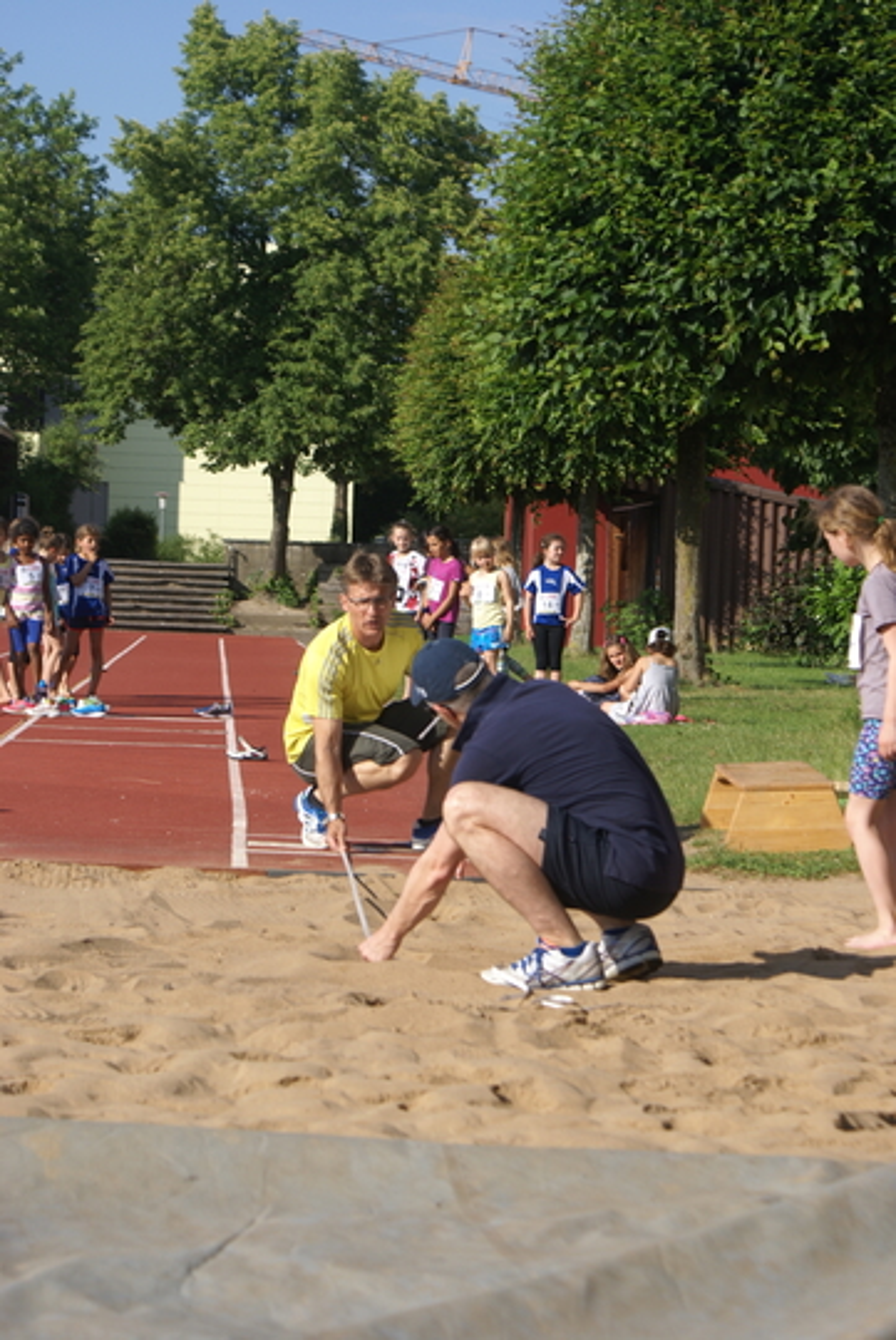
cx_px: 448
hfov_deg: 15.2
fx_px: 3353
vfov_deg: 22.6
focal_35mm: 90
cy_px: 670
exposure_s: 1/320
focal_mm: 60
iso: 100
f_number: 6.3
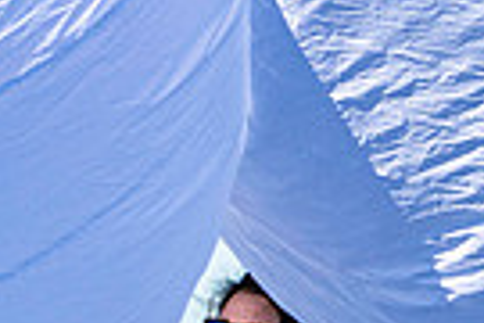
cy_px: 571
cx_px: 225
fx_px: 36324
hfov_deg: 0.8
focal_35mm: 2702
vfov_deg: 0.5
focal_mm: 310
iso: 320
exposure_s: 1/3200
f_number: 5
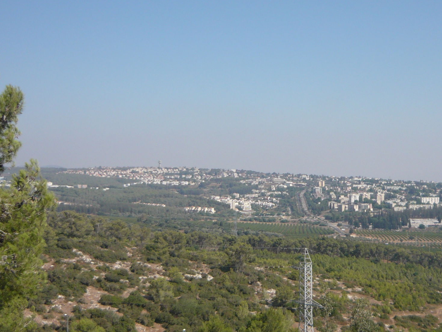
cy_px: 172
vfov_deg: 26.1
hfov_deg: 34.3
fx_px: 715
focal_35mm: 56
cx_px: 260
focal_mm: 5.5
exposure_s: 1/250
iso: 100
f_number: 8
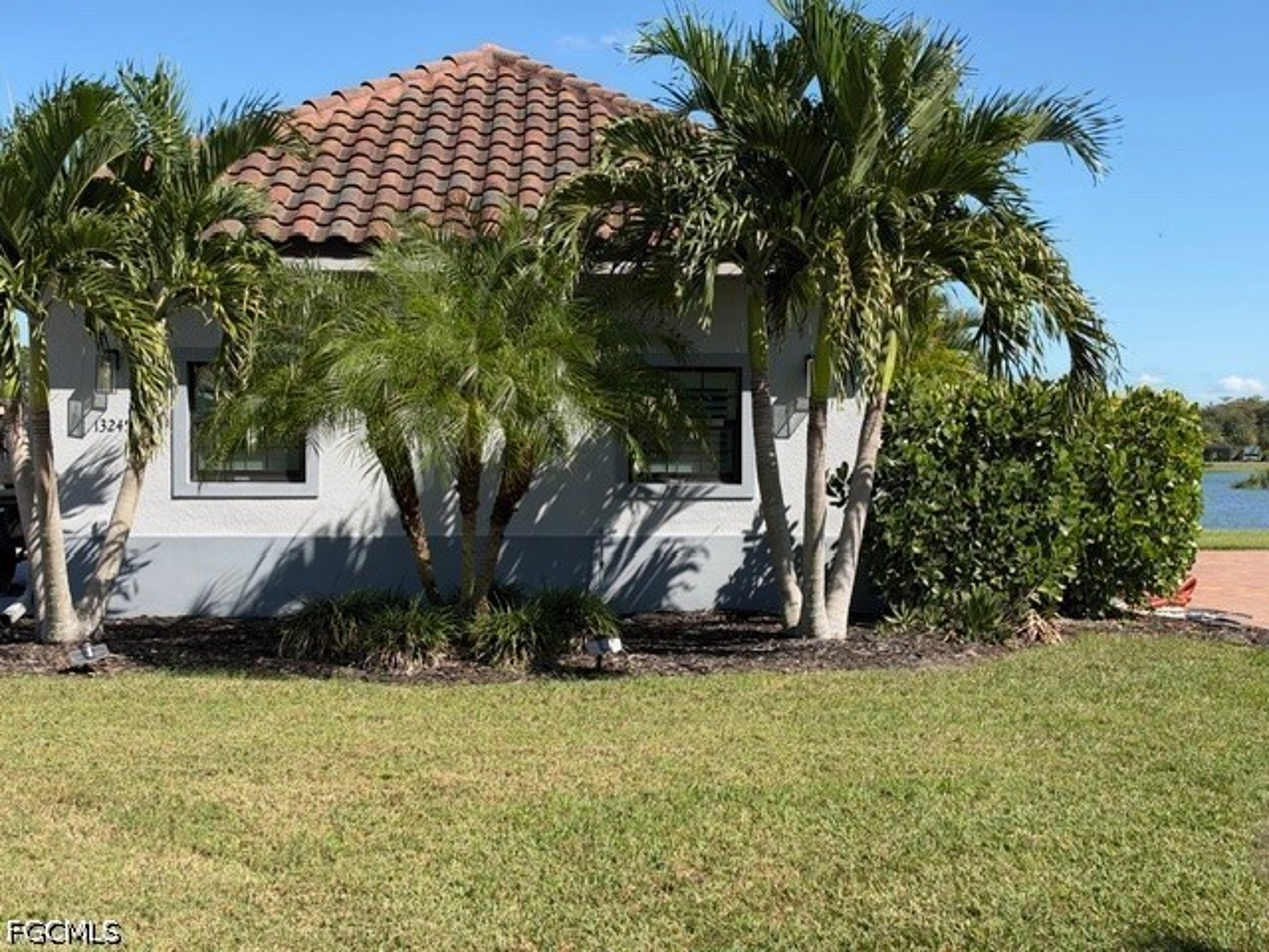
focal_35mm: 48
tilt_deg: -0.5
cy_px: 476
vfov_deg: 30.3
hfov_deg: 39.7
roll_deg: -0.1
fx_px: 1760
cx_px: 634
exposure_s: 1/2703
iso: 64
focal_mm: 6.93
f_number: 1.8
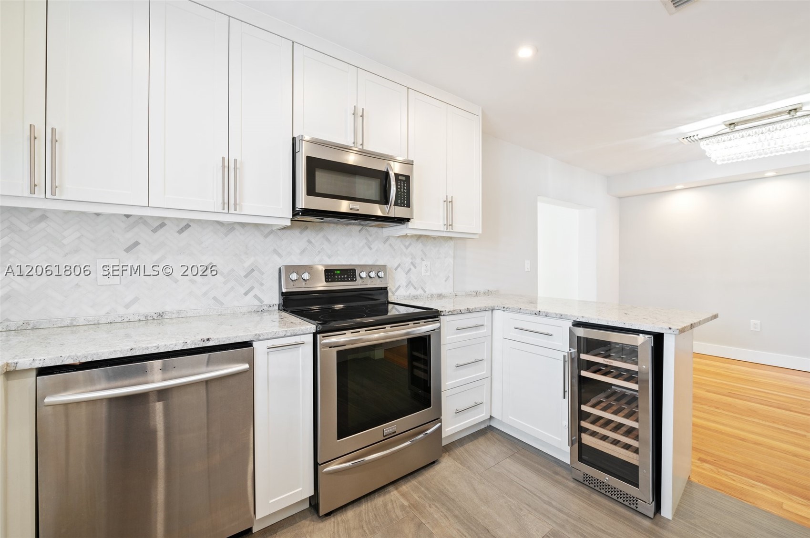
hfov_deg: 104.3
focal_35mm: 14
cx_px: 405
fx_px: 315
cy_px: 269
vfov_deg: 81.1
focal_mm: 14
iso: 200
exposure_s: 1/1.67
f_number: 8
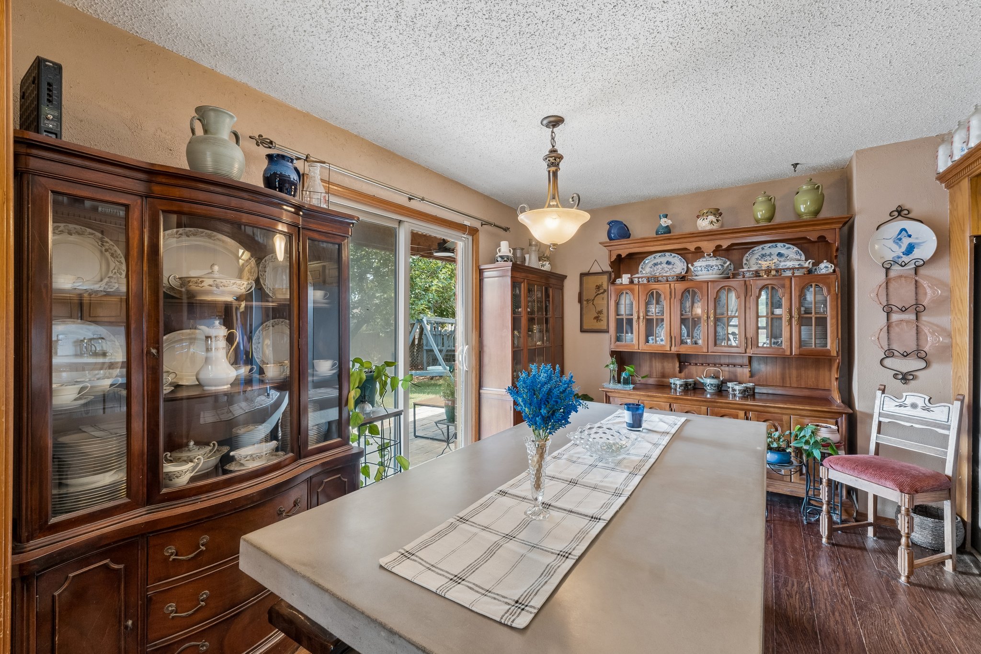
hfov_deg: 100.4
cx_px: 490
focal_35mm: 15
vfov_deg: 77.3
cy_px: 327
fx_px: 409
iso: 200
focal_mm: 10
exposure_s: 1/13
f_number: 10
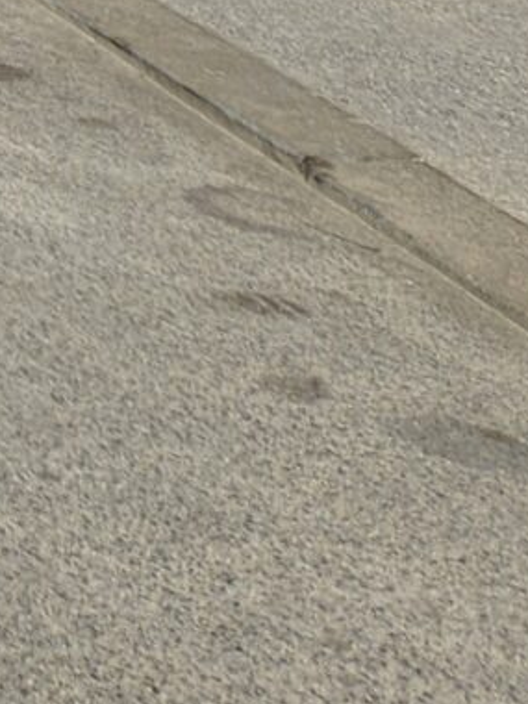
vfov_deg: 10.4
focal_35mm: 155
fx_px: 3152
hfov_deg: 8.2
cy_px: -1149
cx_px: -1047
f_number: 1.8
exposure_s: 1/3143
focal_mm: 5.4
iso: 25
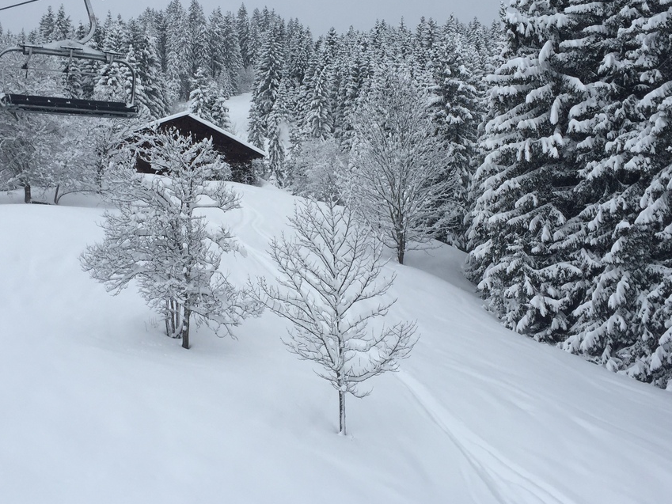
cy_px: 208
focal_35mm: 41
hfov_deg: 45.7
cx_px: 317
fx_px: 796
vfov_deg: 35.1
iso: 32
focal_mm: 4.15
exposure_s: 1/1412
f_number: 2.2
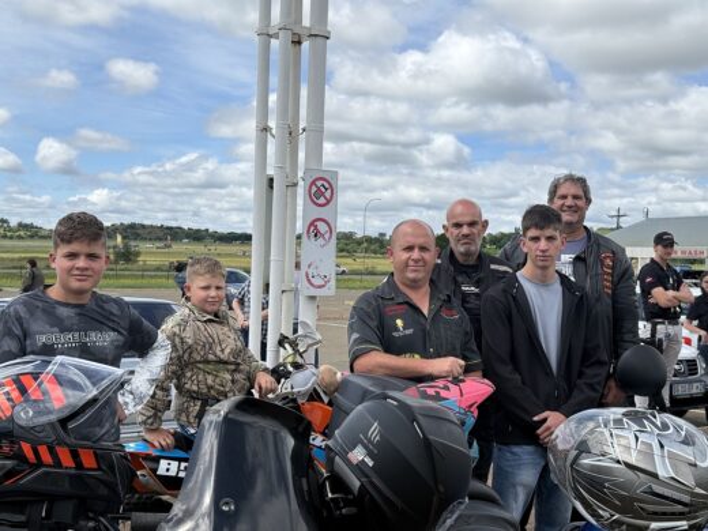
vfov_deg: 30.3
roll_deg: -1.8
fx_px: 982
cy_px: 266
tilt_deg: +0.3
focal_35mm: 48
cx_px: 354
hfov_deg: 39.7
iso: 64
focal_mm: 6.76
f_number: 1.78
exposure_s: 1/5587
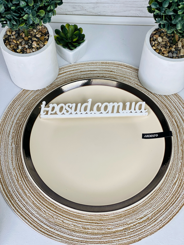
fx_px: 369
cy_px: 122
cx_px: 92
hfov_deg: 28.0
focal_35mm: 52
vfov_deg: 36.8
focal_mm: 6
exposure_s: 1/256
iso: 20
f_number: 2
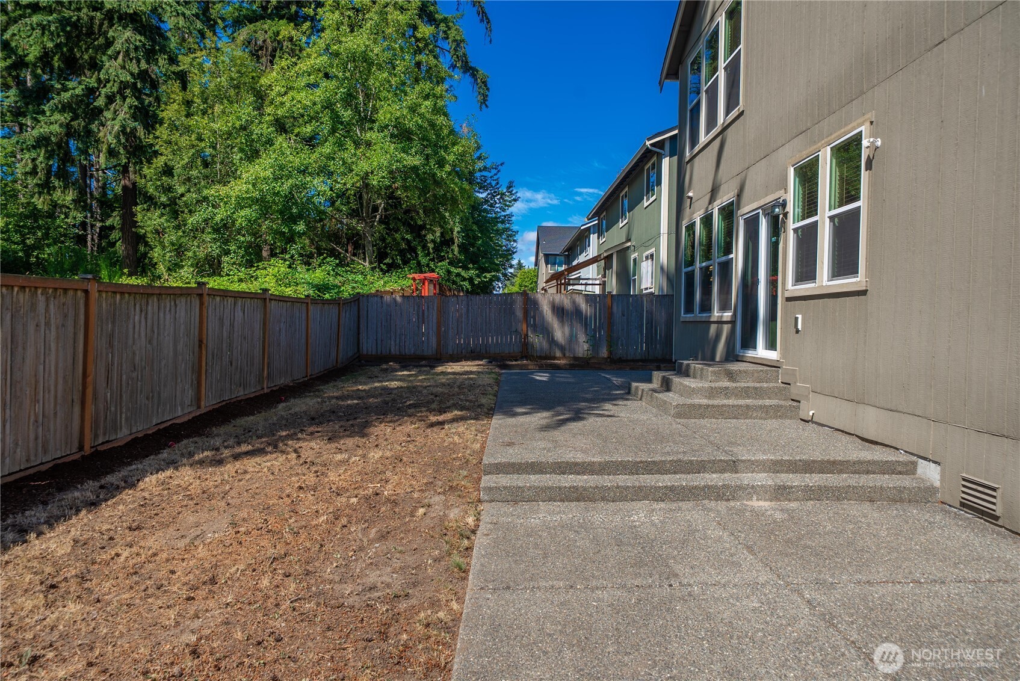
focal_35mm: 23
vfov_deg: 55.2
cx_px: 510
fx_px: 652
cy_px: 340
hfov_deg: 76.1
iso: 80
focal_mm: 23
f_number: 7.1
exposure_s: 1/100
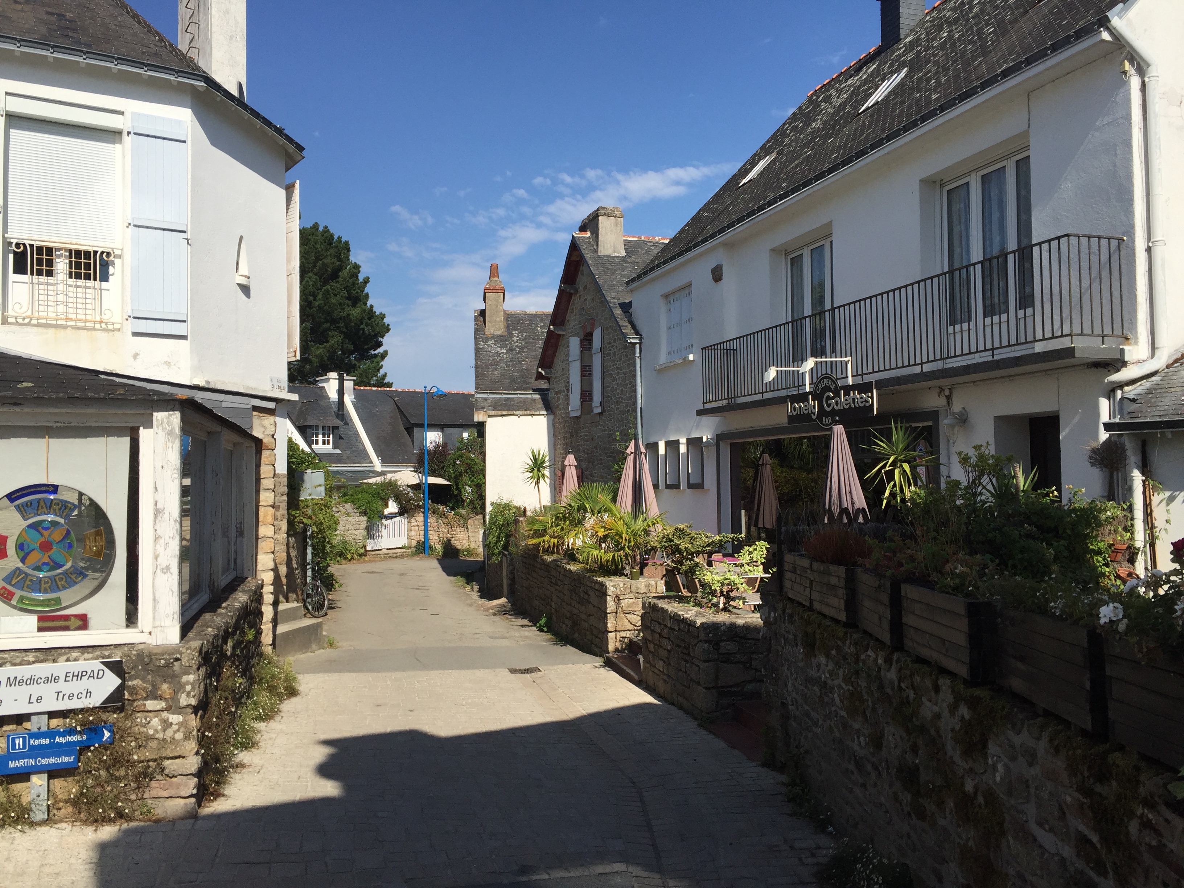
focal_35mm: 29
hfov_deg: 61.7
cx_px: 592
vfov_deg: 48.2
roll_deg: -0.1
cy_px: 444
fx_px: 992
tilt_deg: +1.9
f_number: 2.2
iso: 32
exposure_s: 1/3049
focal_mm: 4.15
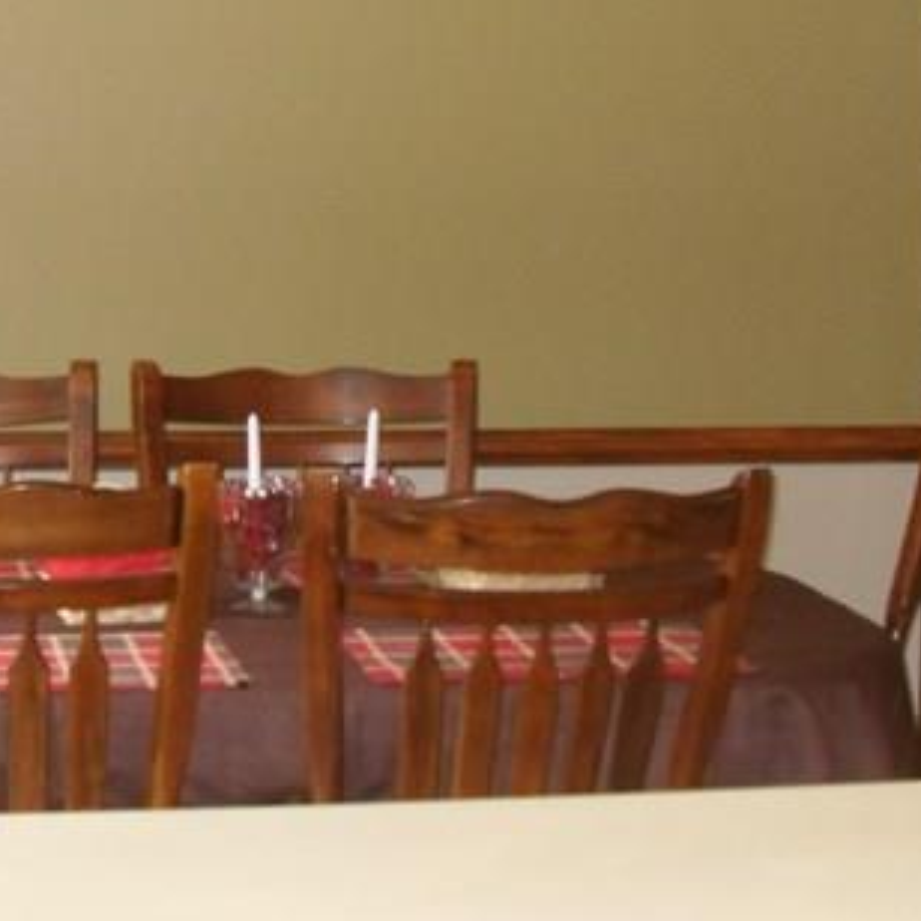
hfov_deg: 17.4
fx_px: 3010
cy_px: 117
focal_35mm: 100
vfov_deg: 17.2
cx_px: 511
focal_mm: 6.3
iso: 240
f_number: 2.8
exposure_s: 1/45
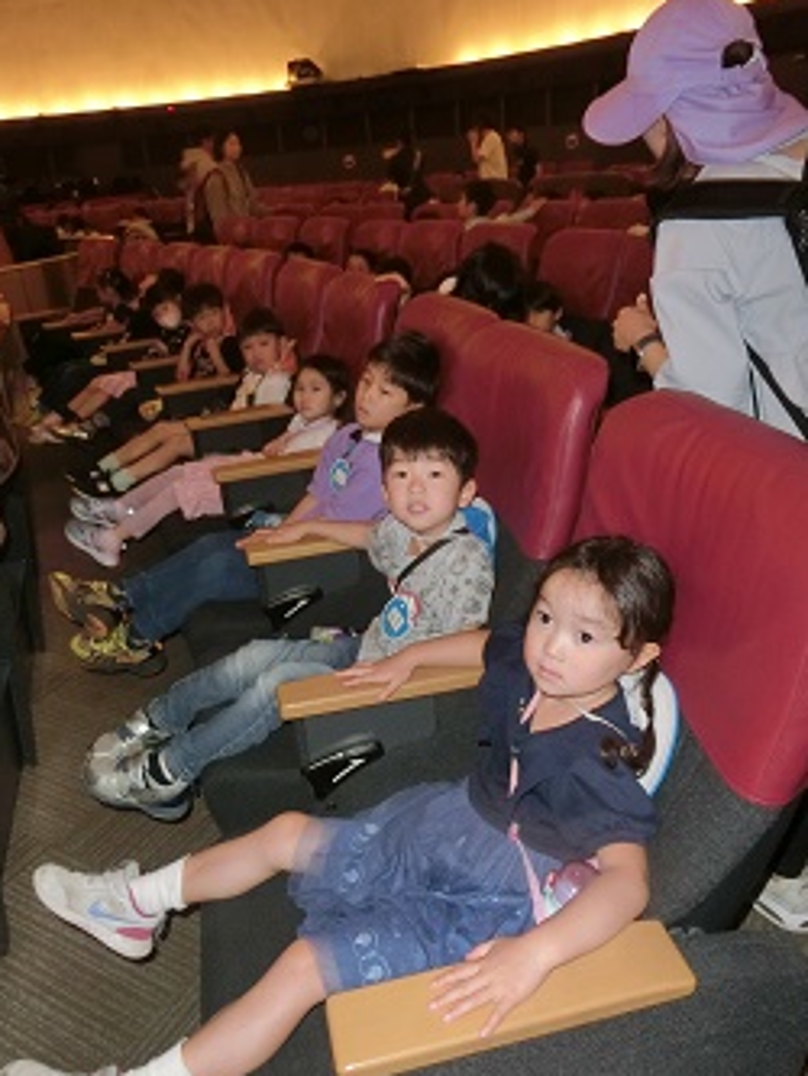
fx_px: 840
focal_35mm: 27
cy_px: 553
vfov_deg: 65.3
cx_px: 398
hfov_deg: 51.4
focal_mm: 4.5
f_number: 3.5
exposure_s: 1/15
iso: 400
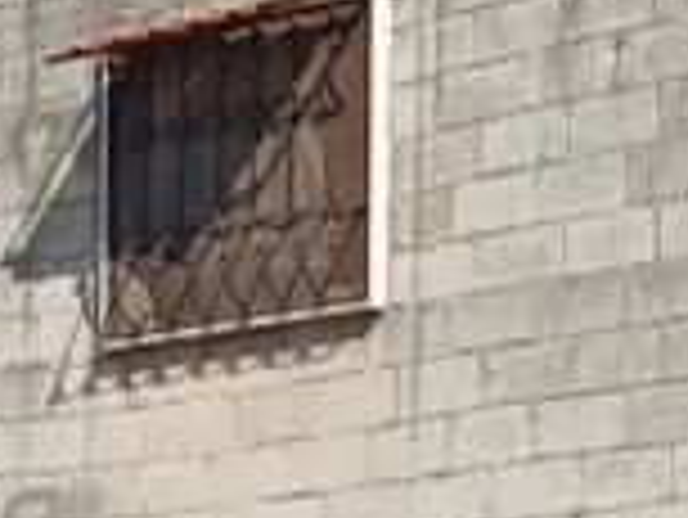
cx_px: 184
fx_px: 2327
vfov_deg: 12.7
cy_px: 261
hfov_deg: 16.7
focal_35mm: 117
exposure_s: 1/826
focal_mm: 4.22
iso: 57
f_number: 1.8
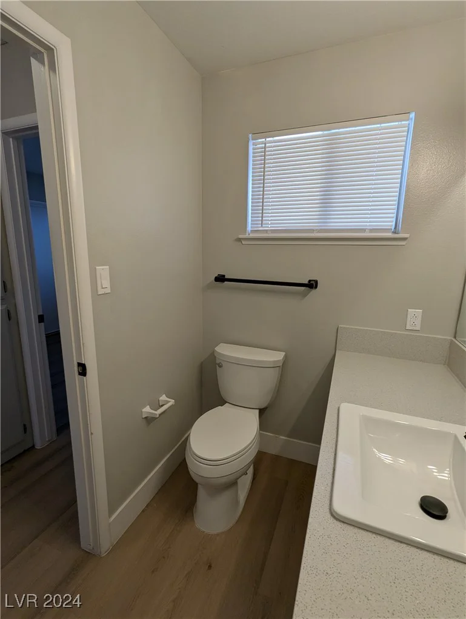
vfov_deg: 94.4
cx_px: 233
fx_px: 286
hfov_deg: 78.3
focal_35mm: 16
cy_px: 310
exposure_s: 1/60
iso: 51
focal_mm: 2.35
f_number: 2.2
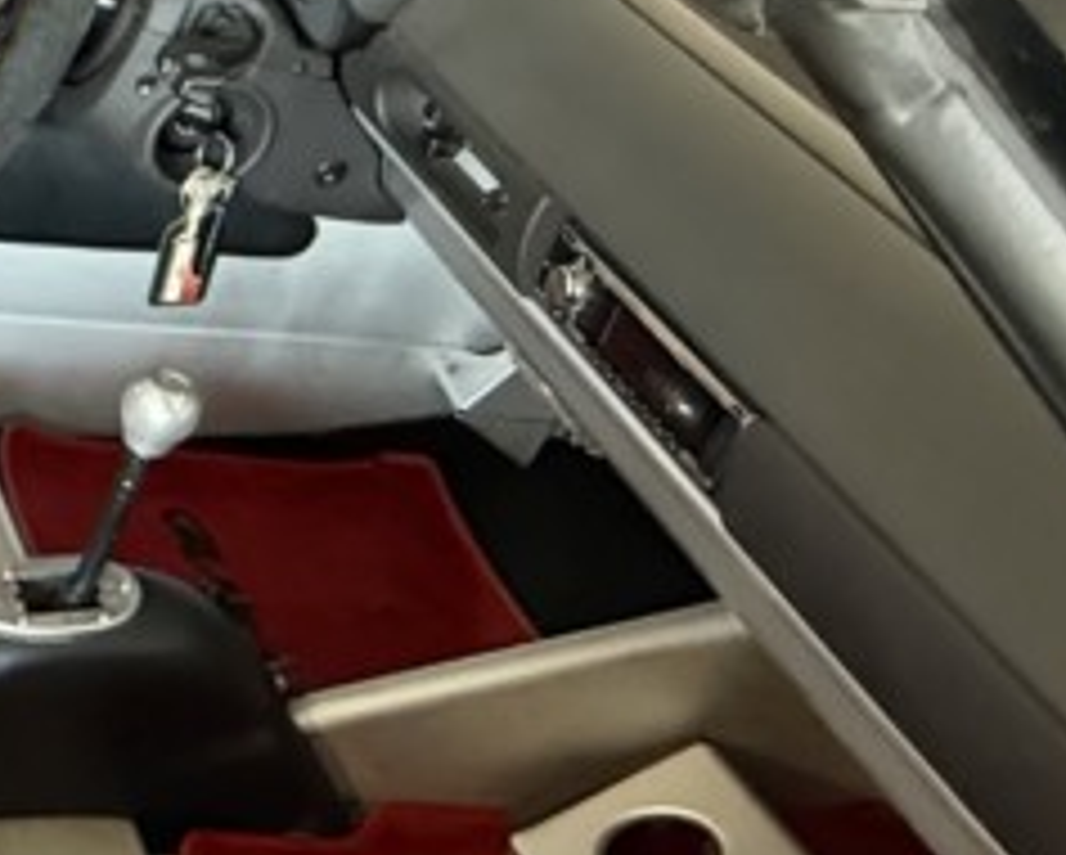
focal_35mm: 59
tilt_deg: -40.5
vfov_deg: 25.7
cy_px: 576
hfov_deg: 23.9
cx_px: -607
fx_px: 1863
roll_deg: +2.0
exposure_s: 1/33
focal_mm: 2.22
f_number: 2.2
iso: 1000
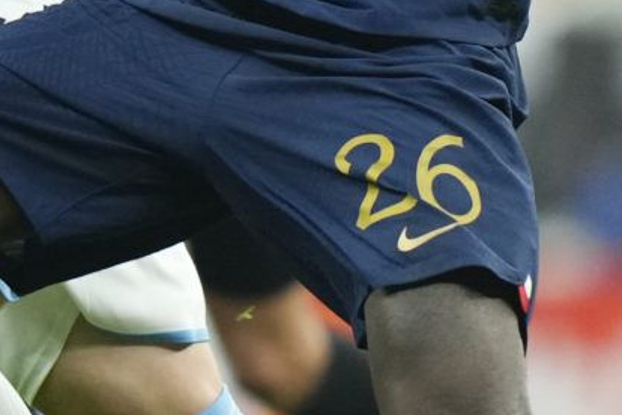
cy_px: 18
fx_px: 32013
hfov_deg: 1.1
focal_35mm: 1853
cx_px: 297
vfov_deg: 0.7
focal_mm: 400
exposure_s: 1/1600
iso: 2500
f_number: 2.8
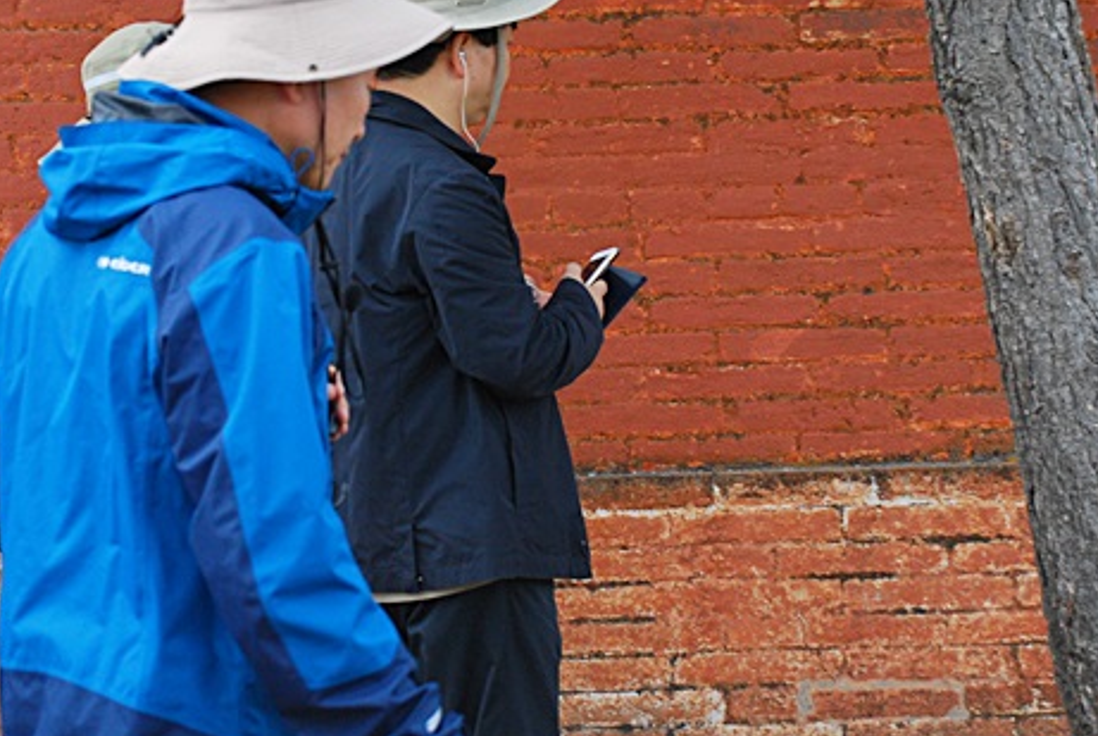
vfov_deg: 11.0
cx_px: 353
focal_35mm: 125
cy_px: 167
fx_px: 3819
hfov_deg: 16.3
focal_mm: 48
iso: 400
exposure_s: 1/400
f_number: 6.3
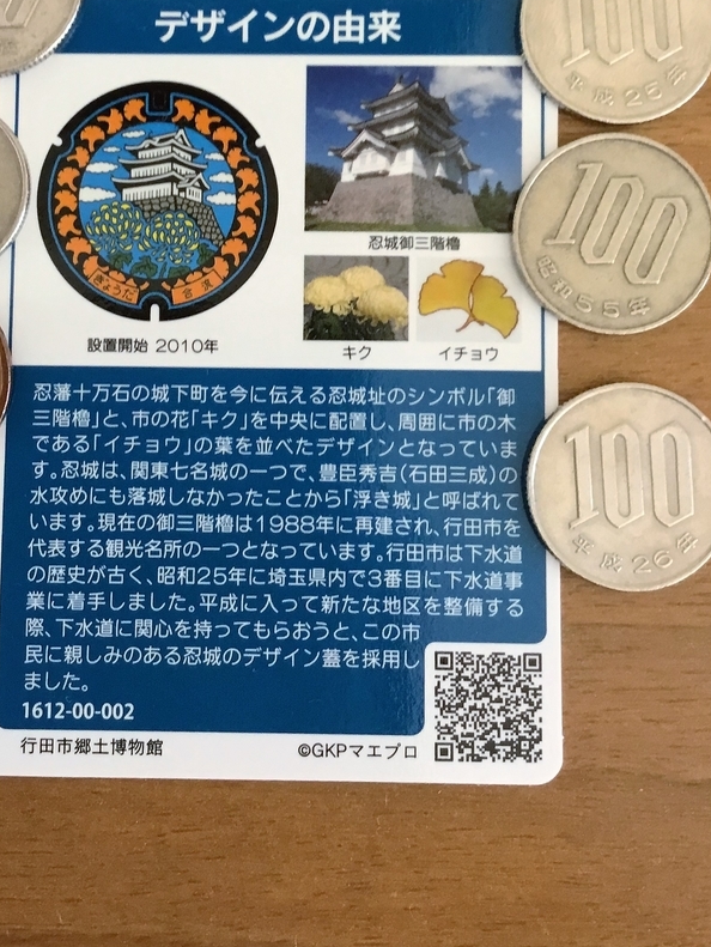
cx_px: 275
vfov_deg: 39.6
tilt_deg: -84.7
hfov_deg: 30.8
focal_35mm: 47
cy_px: 272
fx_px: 1286
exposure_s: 1/33
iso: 80
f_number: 2.4
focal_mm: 3.3
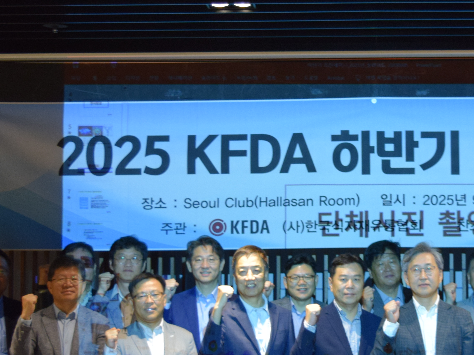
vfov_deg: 15.1
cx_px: 392
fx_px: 1342
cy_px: 203
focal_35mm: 98
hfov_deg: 19.8
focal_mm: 28
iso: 900
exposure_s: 1/60
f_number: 4.2
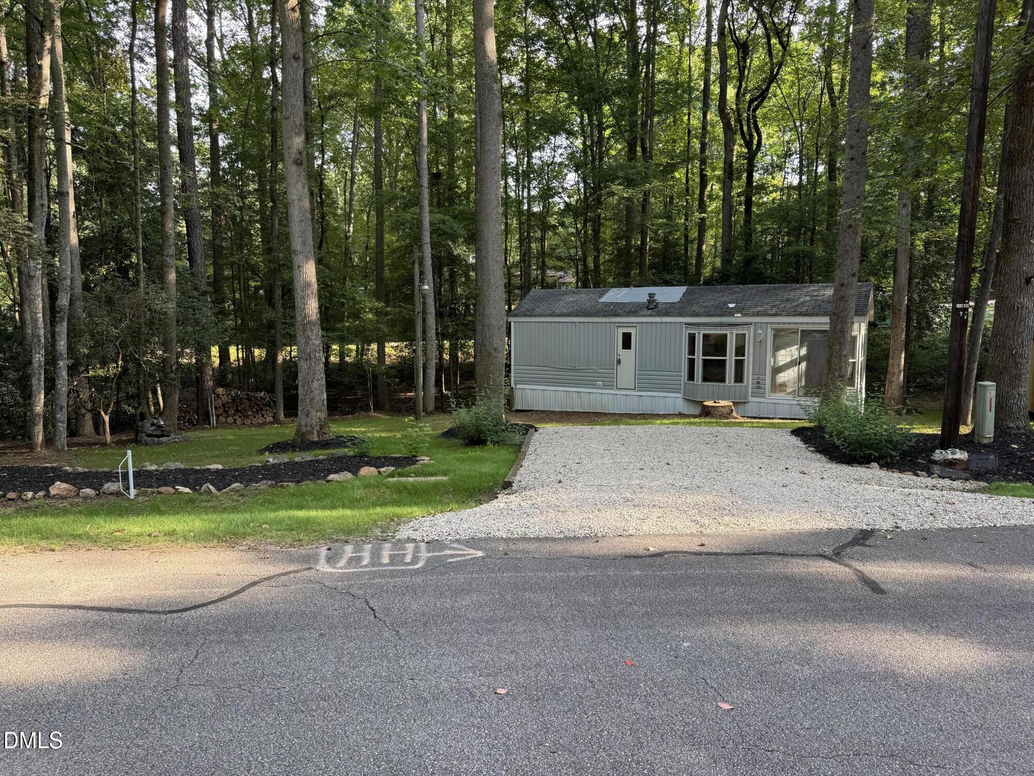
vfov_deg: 56.8
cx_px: 517
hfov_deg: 71.6
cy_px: 388
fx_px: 717
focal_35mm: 24
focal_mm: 6.76
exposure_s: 1/181
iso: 80
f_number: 1.78
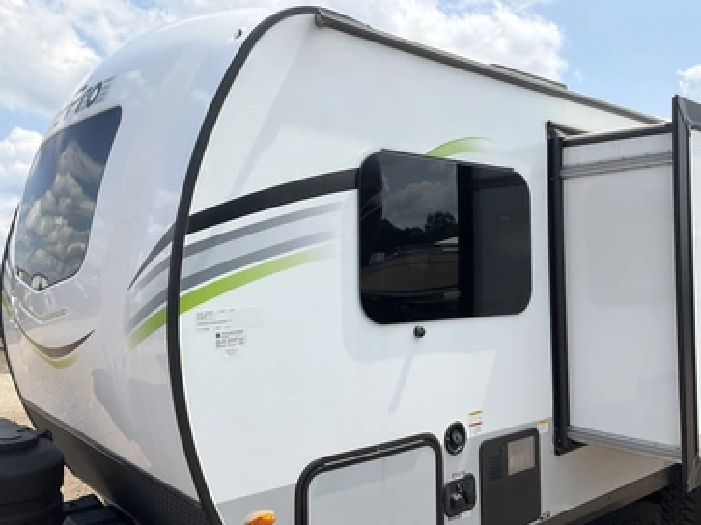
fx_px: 648
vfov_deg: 44.1
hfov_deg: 56.8
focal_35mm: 32
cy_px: 243
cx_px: 373
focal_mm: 3
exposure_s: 1/2058
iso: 25
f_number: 1.8
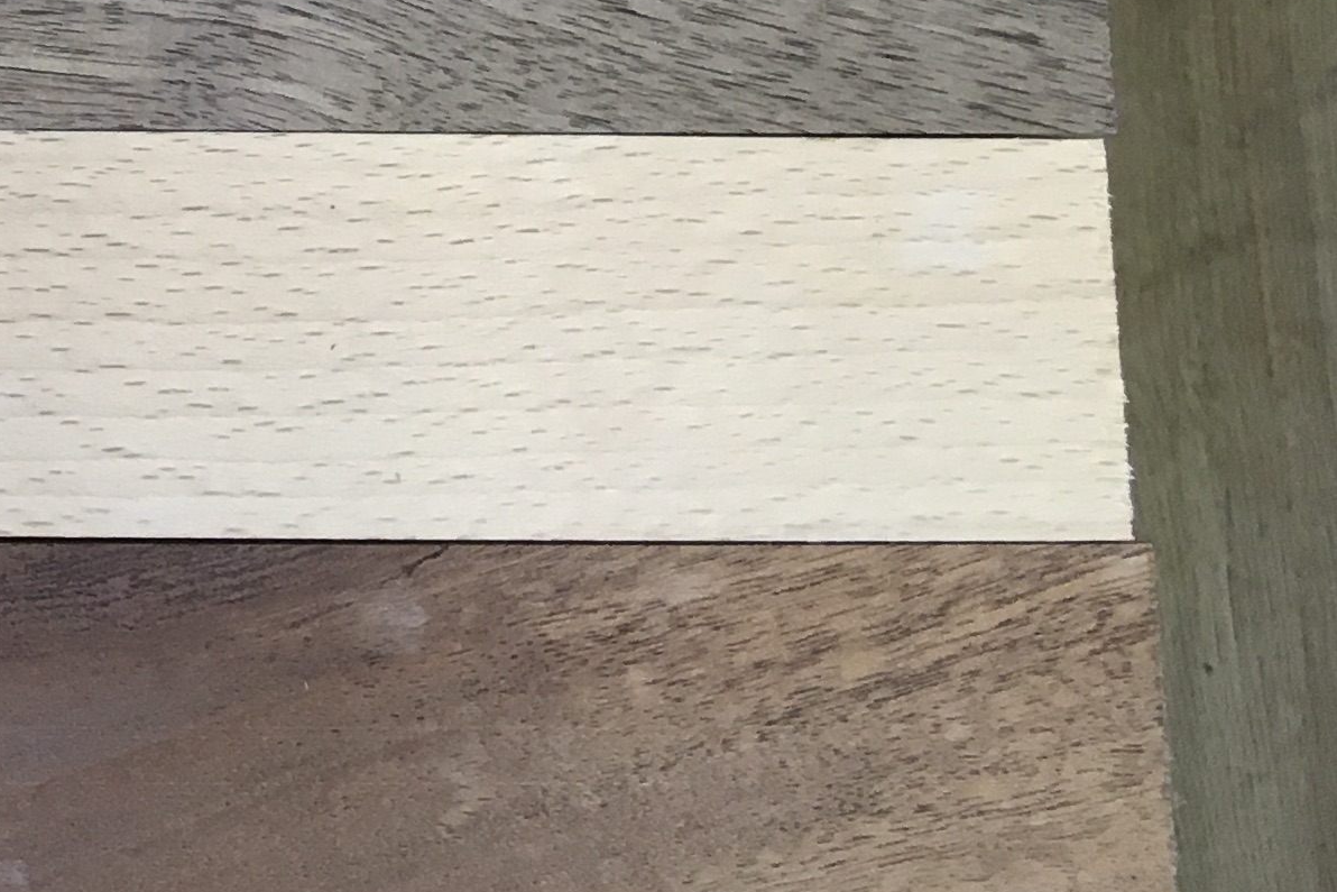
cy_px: -617
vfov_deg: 12.5
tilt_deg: -81.7
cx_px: -832
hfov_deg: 17.4
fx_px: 3788
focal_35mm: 102
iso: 80
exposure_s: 1/33
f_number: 2.2
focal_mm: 4.15
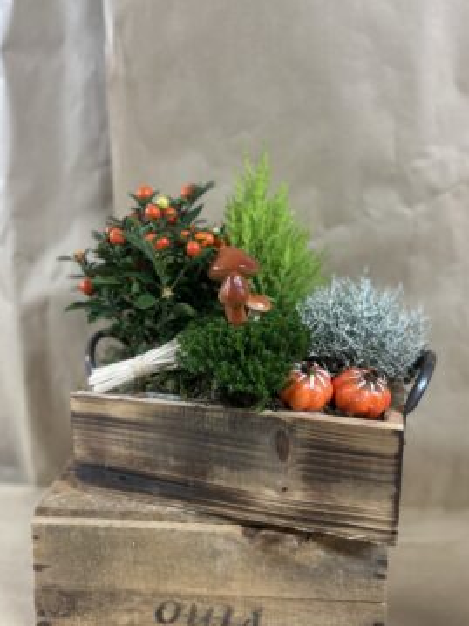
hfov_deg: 48.2
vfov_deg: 61.7
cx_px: 220
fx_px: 524
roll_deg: -0.1
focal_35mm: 29
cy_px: 319
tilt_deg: -11.7
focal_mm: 5.7
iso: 125
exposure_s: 1/50
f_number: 1.5
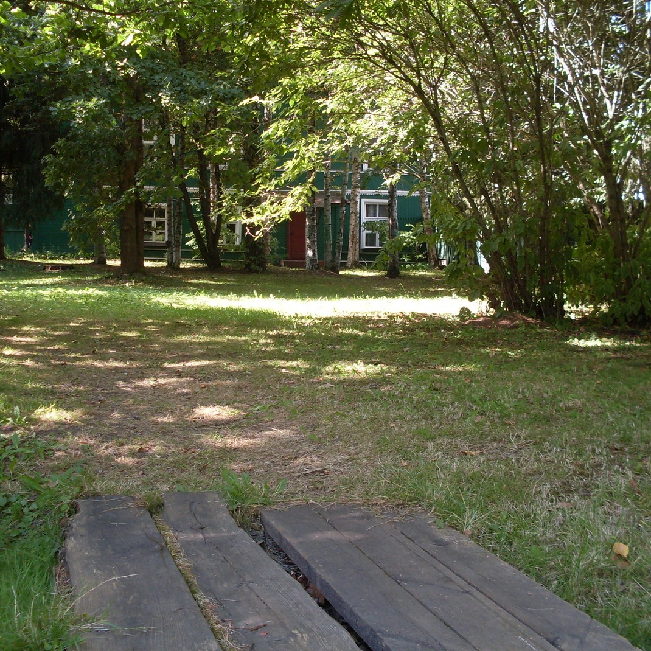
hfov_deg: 37.5
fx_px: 957
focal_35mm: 45
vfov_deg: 37.6
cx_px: 290
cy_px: 326
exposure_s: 1/90
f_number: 2.8
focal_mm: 6.3
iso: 80
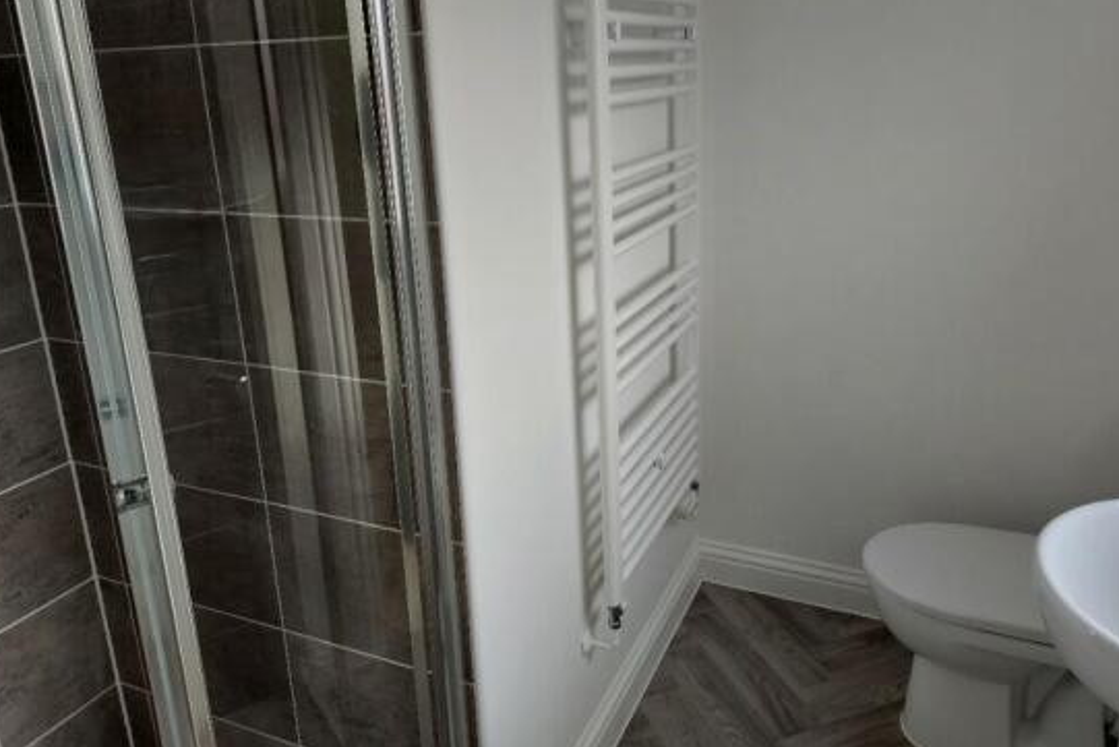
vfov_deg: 46.2
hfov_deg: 65.4
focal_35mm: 28
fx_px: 871
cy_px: 309
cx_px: 574
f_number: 1.8
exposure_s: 1/100
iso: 50
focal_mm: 5.23
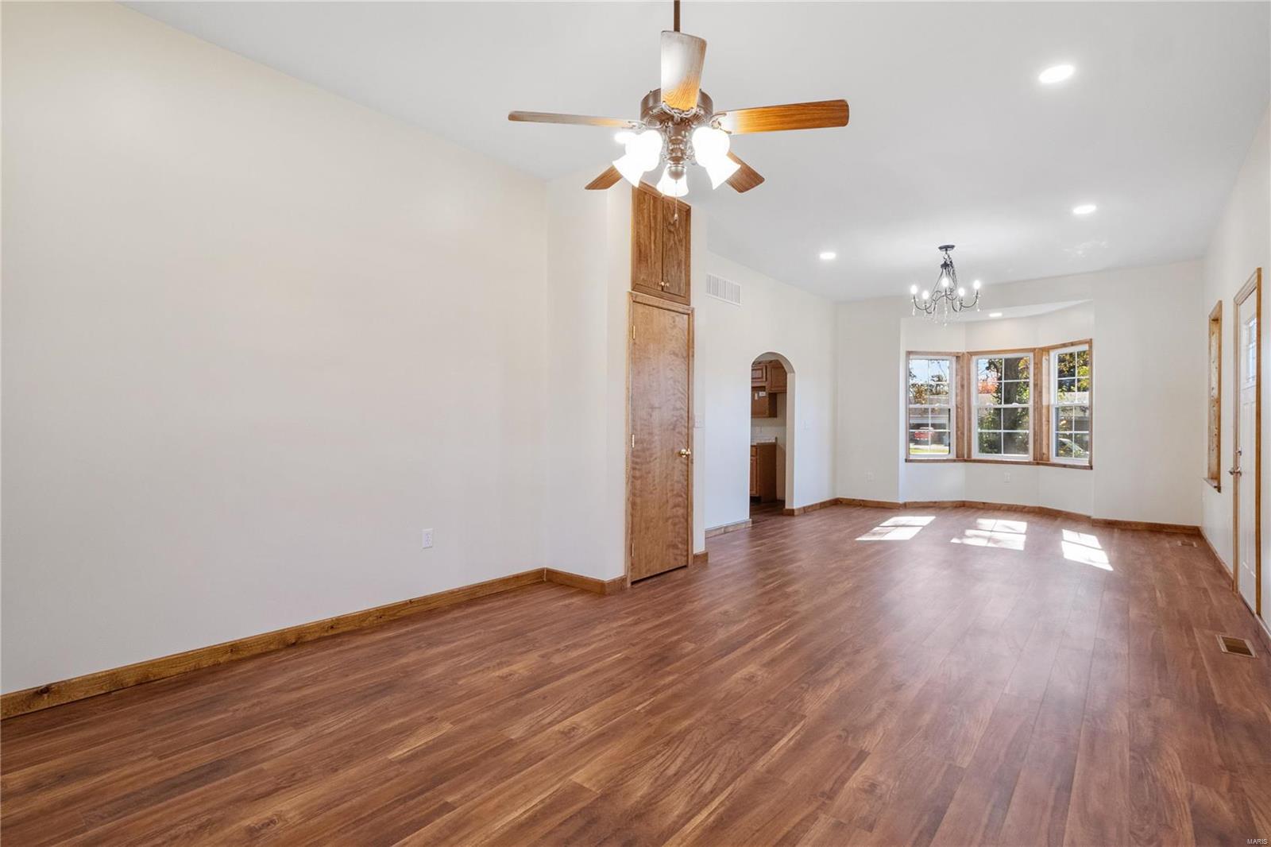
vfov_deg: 67.4
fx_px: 635
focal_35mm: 18
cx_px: 636
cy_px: 424
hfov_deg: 90.0
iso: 400
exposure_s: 1/5
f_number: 10
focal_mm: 9
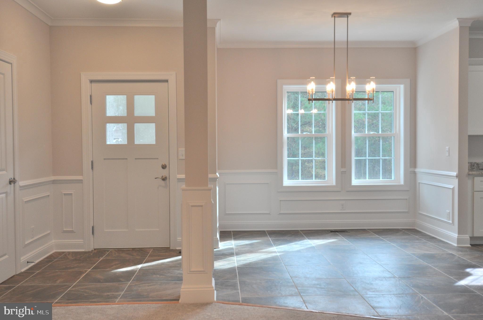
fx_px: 482
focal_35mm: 36
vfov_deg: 36.8
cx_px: 242
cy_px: 160
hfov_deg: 53.2
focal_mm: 24
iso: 400
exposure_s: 1/100
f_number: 5
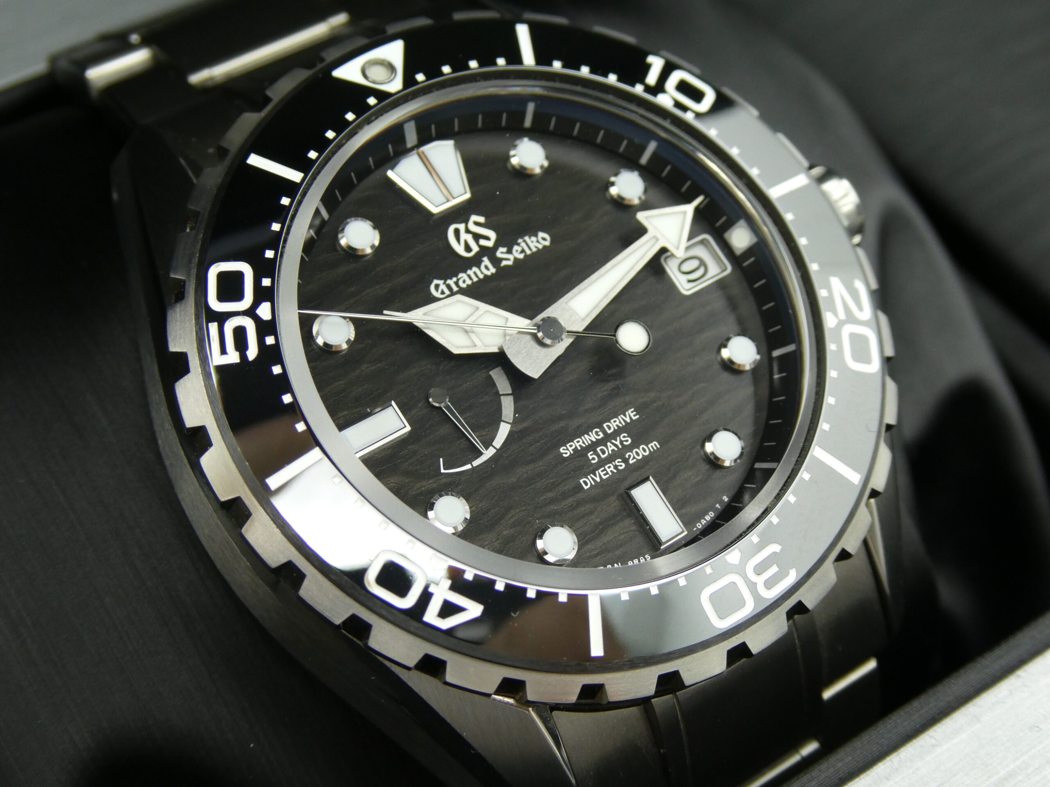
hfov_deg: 29.8
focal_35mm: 65
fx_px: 1972
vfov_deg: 22.6
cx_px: 525
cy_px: 394
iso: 200
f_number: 4.4
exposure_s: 1/80
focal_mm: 11.7
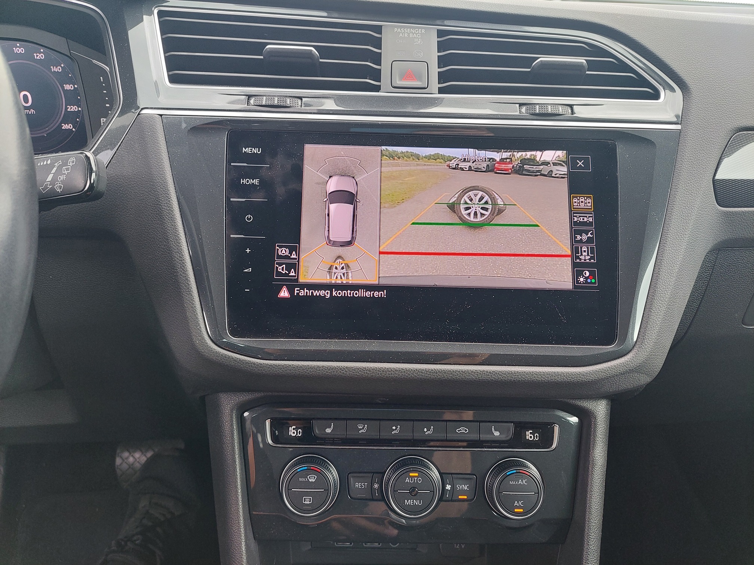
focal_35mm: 24
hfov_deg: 71.6
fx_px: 523
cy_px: 282
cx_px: 377
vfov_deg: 56.8
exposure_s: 1/50
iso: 50
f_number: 1.8
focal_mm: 5.23
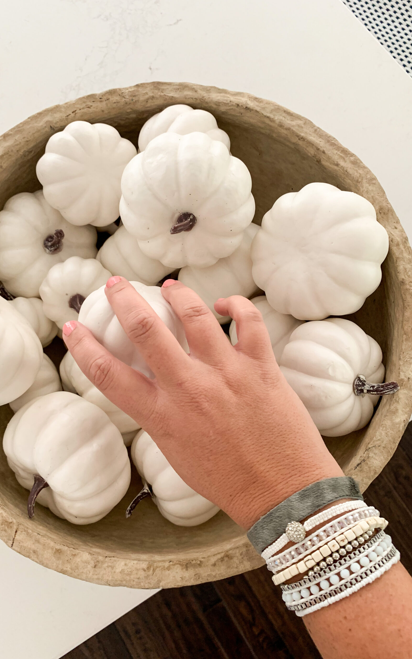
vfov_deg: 66.5
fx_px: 503
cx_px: 189
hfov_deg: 44.5
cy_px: 328
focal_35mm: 28
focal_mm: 4.25
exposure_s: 1/60
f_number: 1.8
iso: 100
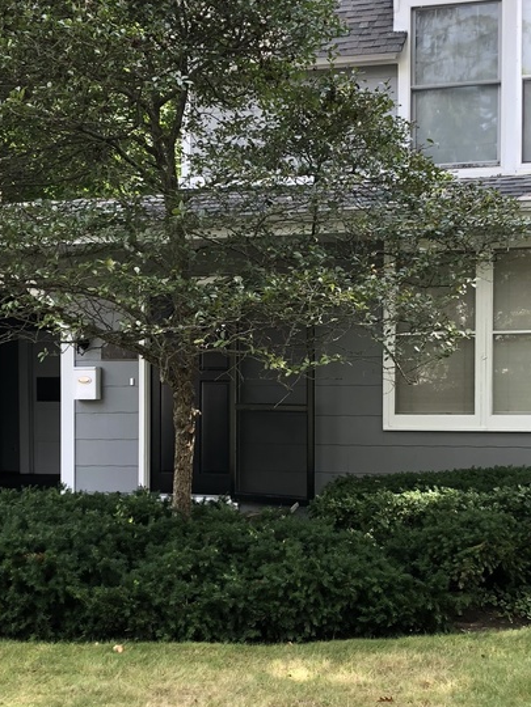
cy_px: 427
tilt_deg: -1.3
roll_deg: -0.7
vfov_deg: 34.2
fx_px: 1145
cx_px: 273
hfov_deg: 26.1
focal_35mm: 56
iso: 20
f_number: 1.8
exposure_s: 1/128
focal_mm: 4
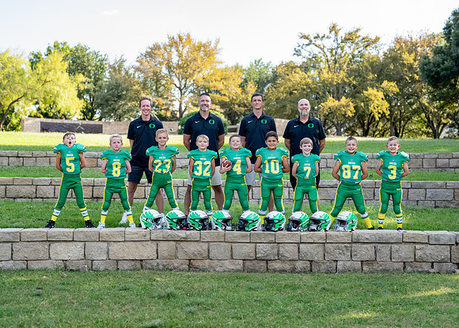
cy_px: 166
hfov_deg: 34.2
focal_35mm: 57
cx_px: 231
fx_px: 746
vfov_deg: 24.8
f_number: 2.2
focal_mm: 50
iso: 64
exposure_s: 1/400
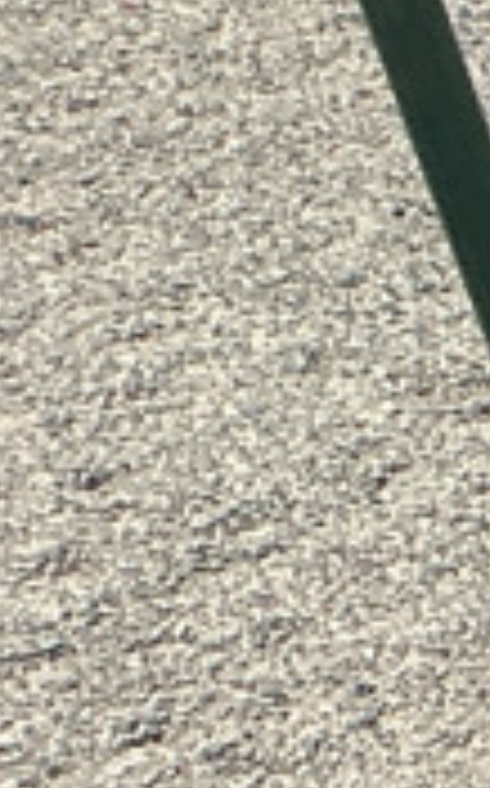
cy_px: -225
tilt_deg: -6.9
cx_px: 2868
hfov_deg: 4.5
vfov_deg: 9.2
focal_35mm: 225
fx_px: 4819
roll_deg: +0.4
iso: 25
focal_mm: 3
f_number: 1.8
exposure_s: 1/2058
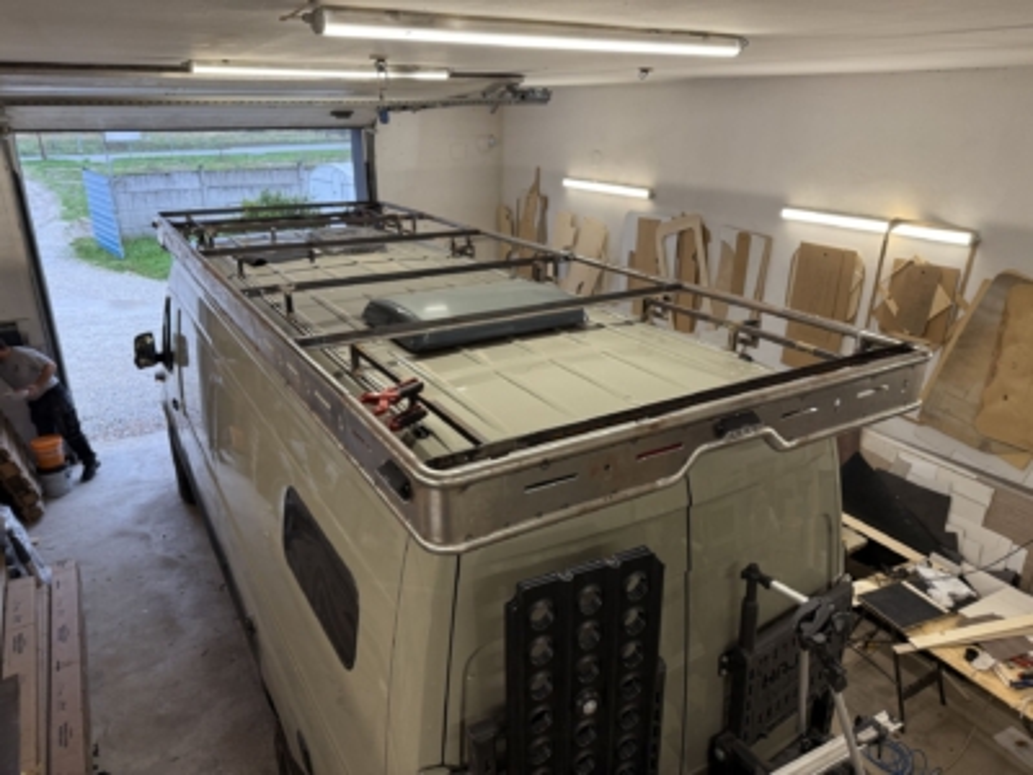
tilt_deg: -20.1
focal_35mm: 24
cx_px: 516
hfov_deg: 71.6
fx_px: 716
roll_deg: +0.1
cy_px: 388
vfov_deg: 56.8
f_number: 1.78
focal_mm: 6.76
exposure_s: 1/50
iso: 125
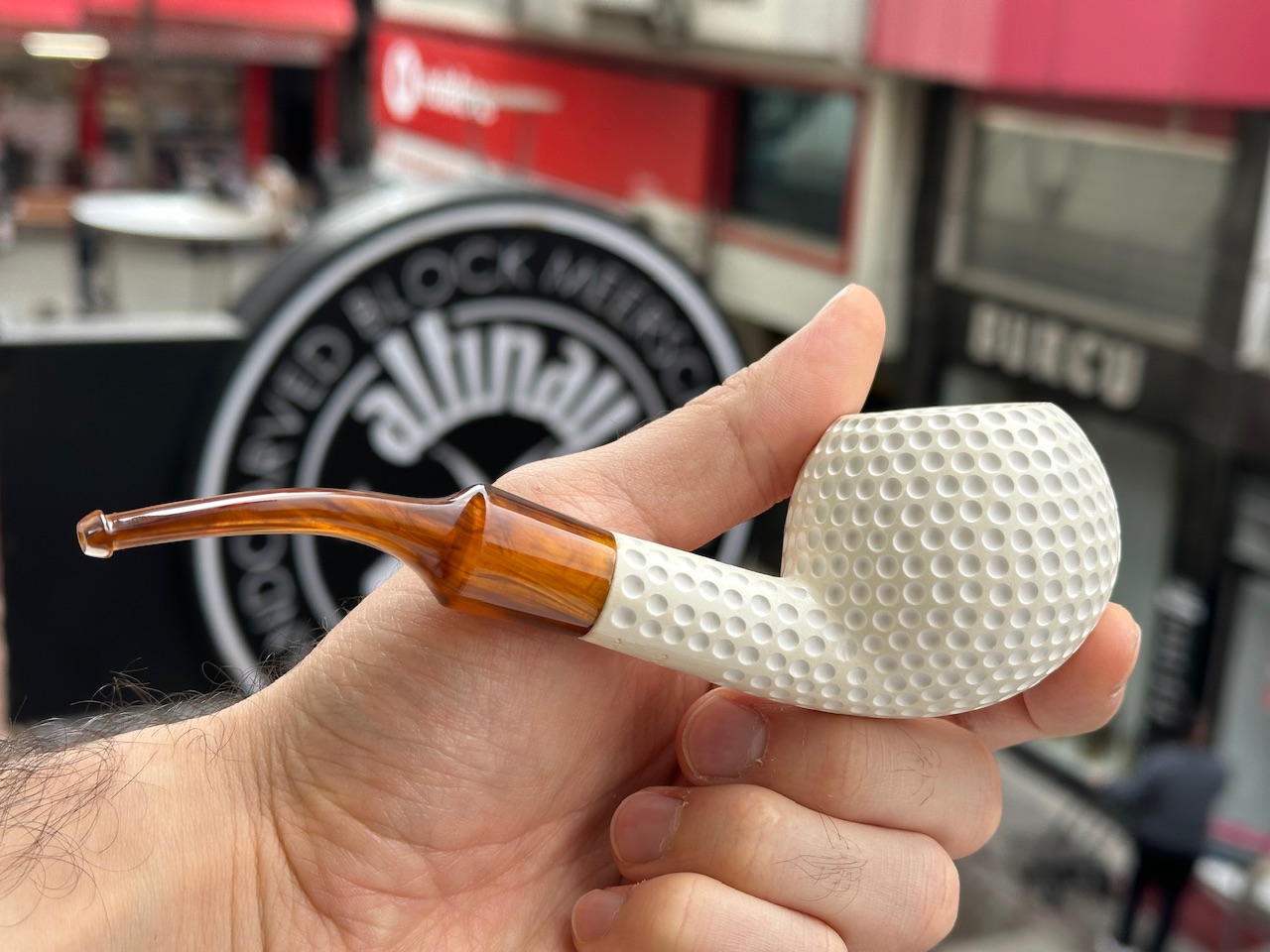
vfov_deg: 30.3
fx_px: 1761
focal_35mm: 48
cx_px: 635
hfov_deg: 39.7
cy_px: 476
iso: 64
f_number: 1.78
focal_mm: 6.86
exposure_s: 1/407
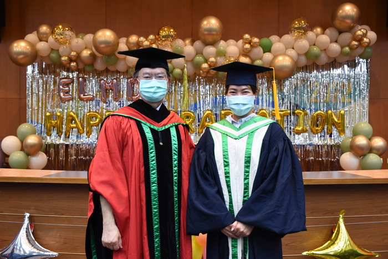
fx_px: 420
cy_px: 130
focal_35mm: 39
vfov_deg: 34.2
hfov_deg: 49.5
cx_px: 194
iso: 1000
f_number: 3.8
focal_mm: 26
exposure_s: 1/60
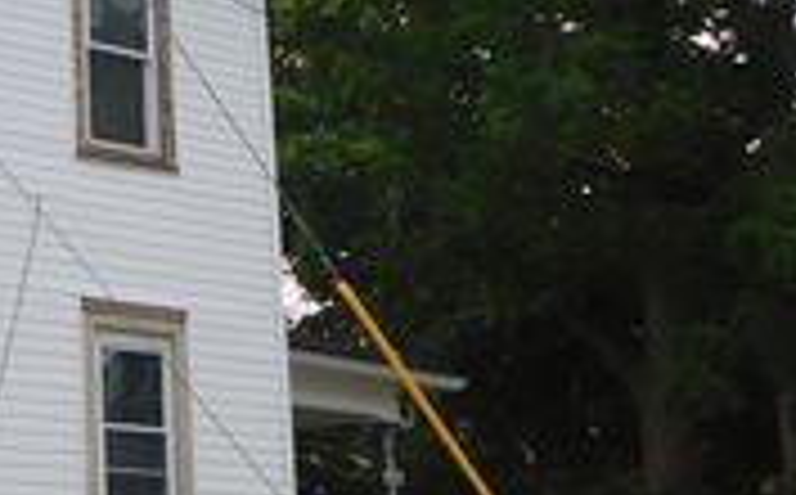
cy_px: 227
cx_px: -261
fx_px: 1494
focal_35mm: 69
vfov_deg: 18.8
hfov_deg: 25.4
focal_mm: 4
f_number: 3
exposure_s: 1/800
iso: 125
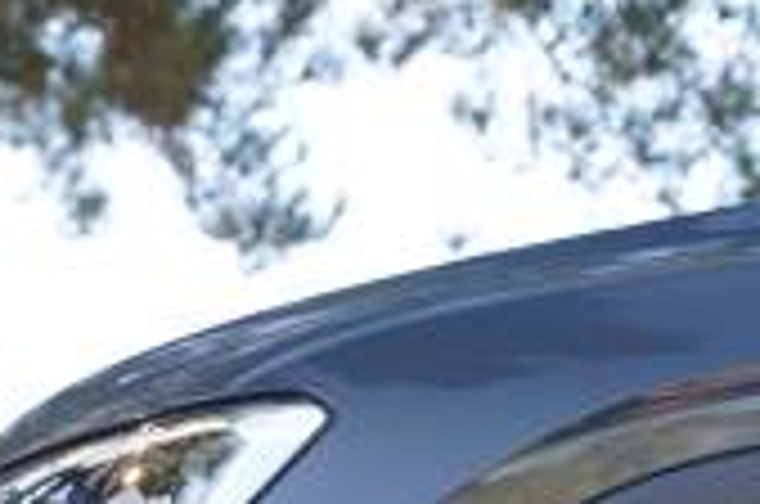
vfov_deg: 6.1
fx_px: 4660
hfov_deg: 9.3
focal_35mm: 221
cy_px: 796
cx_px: 724
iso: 200
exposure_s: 1/60
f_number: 4
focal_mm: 58.3
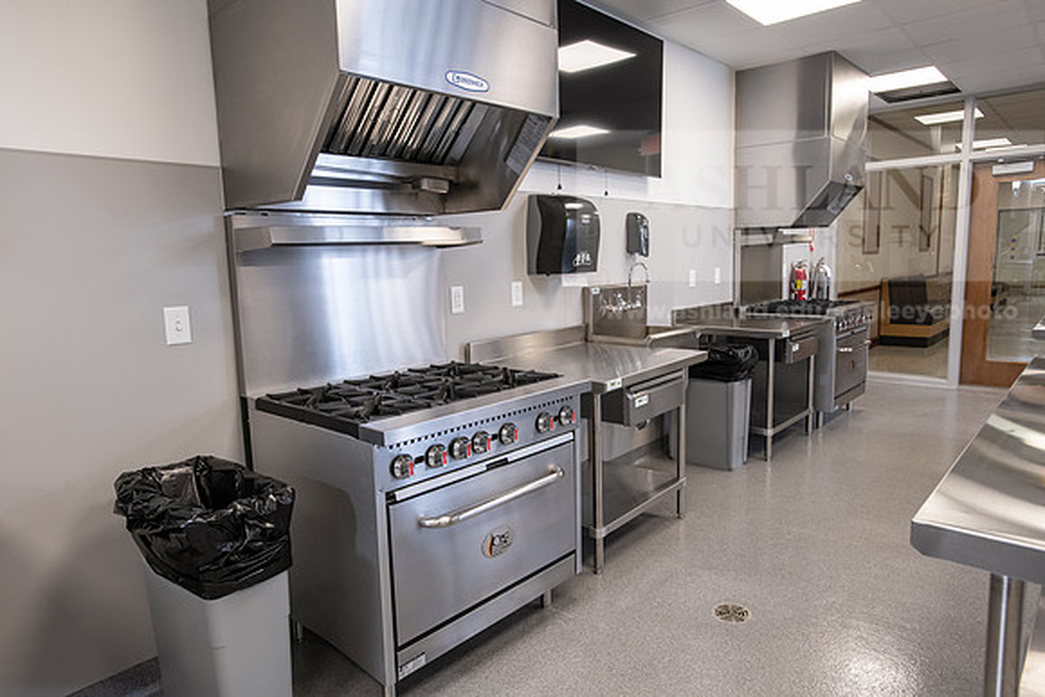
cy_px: 348
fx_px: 697
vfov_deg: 53.2
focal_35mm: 24
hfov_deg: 73.7
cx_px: 522
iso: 1600
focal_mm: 24
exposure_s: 1/160
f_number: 5.6
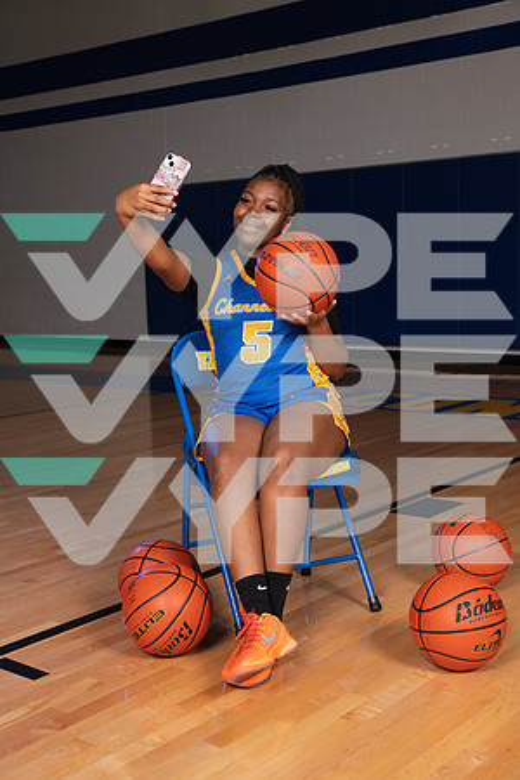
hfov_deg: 28.1
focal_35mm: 48
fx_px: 1040
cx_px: 260
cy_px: 390
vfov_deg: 41.1
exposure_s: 1/320
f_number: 7.1
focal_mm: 48
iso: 500
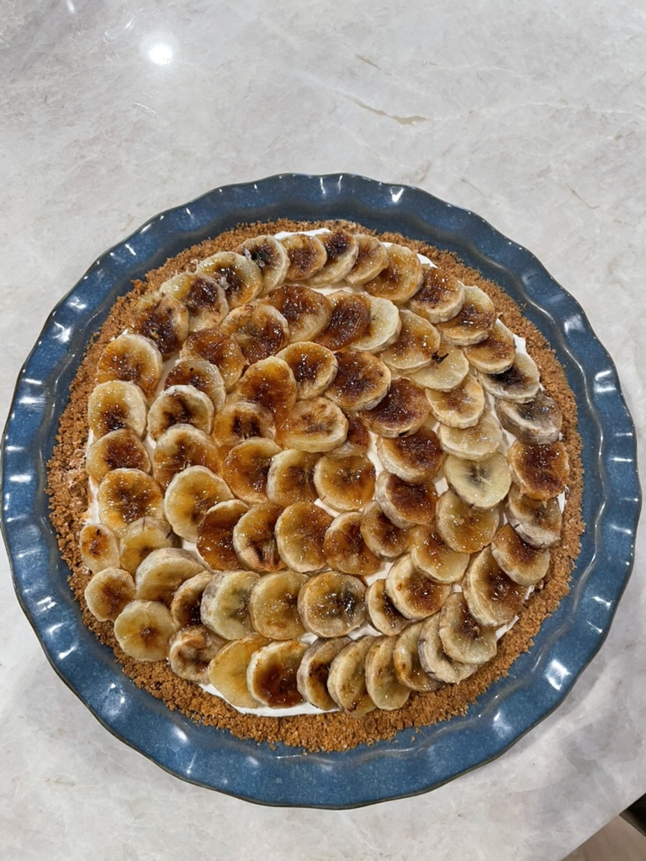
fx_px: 647
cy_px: 430
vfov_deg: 67.3
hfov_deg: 53.1
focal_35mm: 26
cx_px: 323
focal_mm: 4.2
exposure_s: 1/60
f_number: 1.6
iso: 125
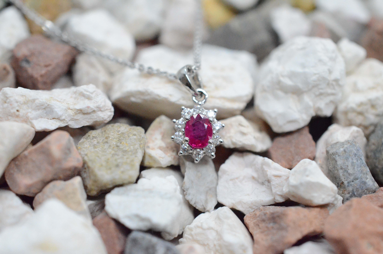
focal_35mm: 60
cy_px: 127
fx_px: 637
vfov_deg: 22.5
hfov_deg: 33.5
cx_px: 192
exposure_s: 1/2500
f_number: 6.3
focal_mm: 40
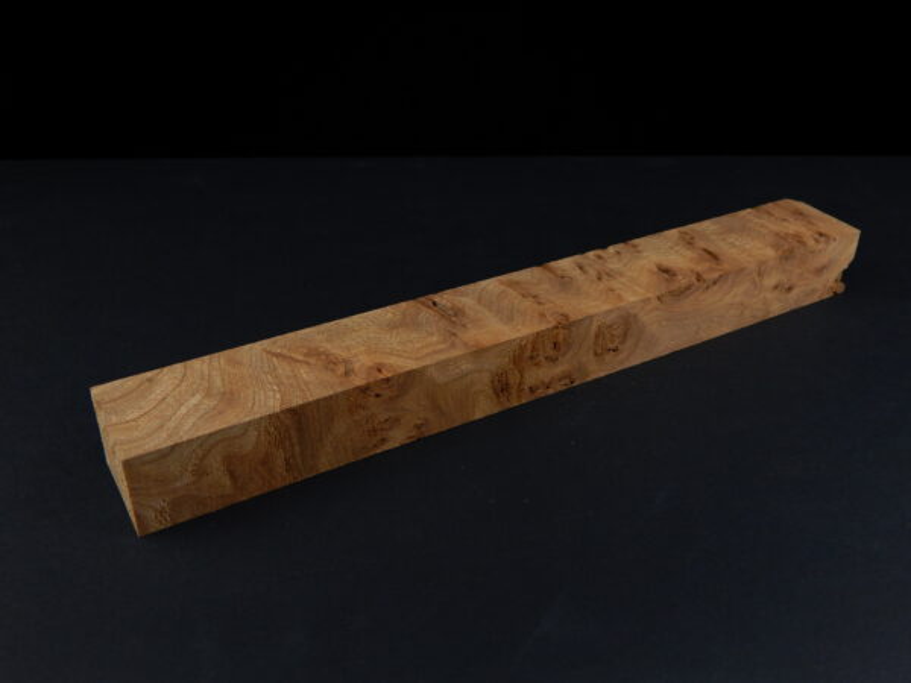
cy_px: 342
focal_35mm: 34
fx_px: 895
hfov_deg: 54.0
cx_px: 456
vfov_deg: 41.8
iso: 125
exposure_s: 1/125
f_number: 3.3
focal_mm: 6.1
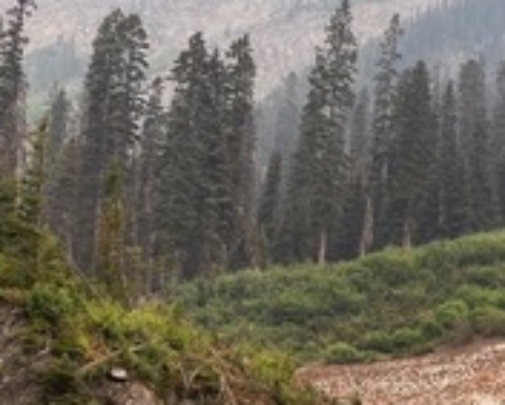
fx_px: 1077
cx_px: 677
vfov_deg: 20.7
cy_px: 389
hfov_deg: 23.1
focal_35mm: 72
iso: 80
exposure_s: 1/121
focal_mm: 4.25
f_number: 1.8
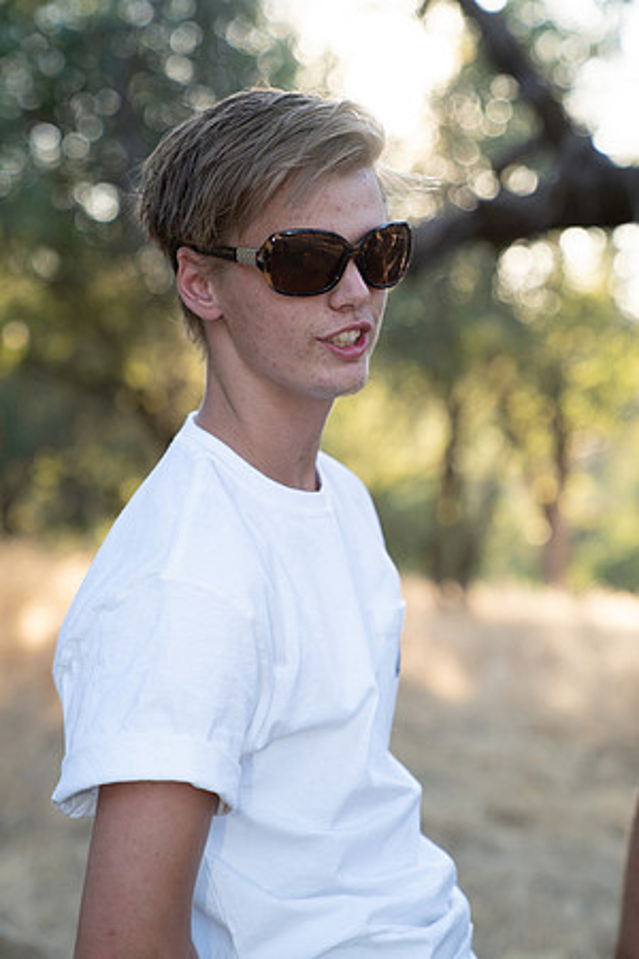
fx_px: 1864
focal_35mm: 70
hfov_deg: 19.5
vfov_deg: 28.8
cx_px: 320
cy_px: 480
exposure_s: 1/160
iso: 250
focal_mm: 70
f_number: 2.8
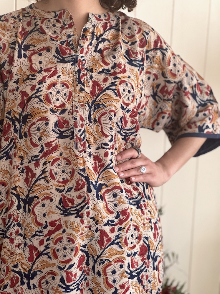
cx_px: 110
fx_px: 652
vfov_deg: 25.3
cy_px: 147
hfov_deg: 19.1
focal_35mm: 77
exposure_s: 1/60
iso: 200
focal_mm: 9
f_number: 2.8
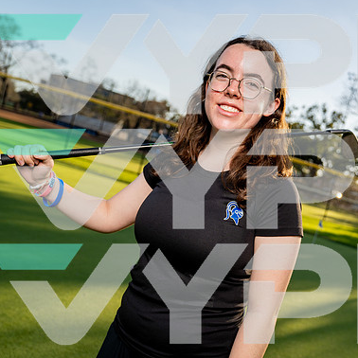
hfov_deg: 38.9
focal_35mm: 43
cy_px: 179
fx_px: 503
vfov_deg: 39.2
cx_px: 228
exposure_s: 1/800
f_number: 4
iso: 100
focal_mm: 33
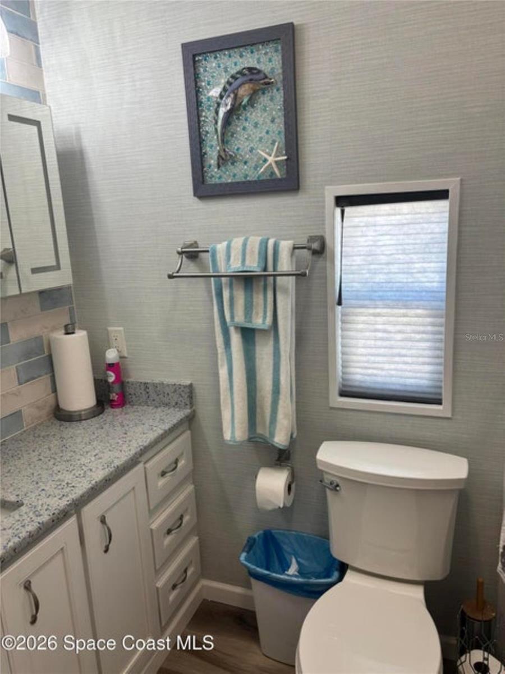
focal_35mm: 26
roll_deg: +2.7
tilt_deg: -14.1
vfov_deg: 67.3
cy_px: 337
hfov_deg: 53.1
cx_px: 252
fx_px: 506
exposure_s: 1/120
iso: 64
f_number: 1.6
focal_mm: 5.96
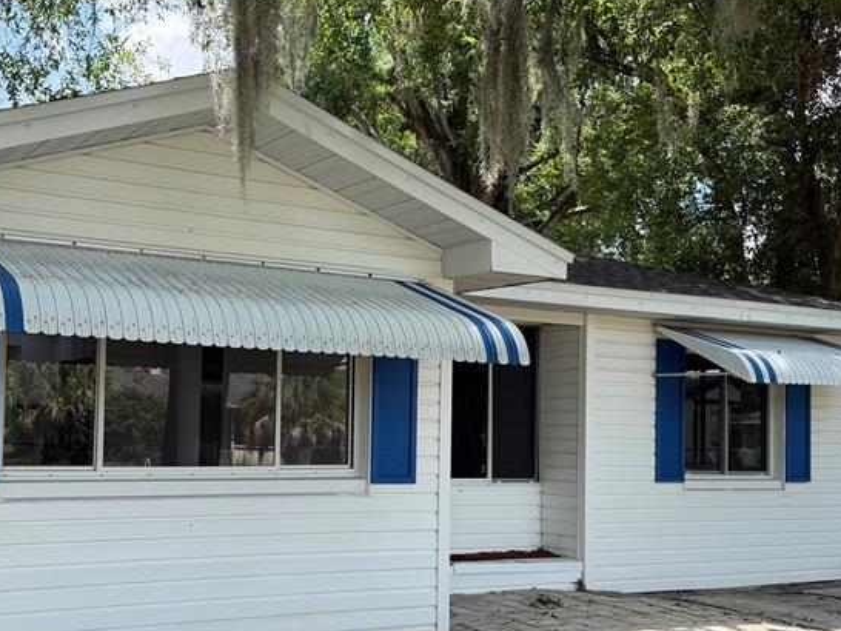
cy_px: 372
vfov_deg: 32.1
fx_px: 1094
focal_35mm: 45
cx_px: 305
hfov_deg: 41.7
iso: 100
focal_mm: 6.76
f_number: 1.78
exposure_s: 1/1464
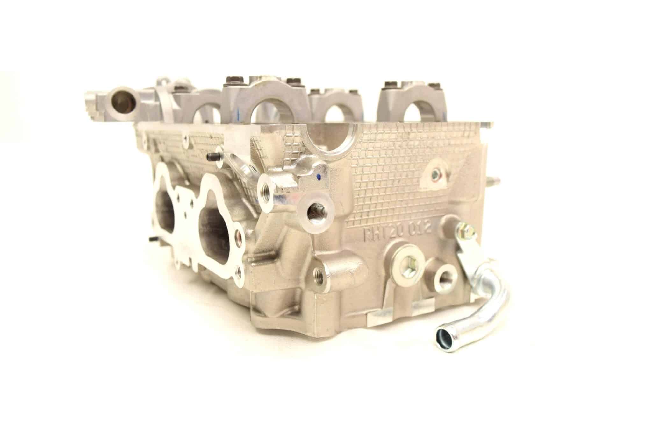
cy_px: 218
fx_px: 572
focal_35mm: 32
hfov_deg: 59.5
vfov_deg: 41.8
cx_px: 326
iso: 400
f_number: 5
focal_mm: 21
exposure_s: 1/125
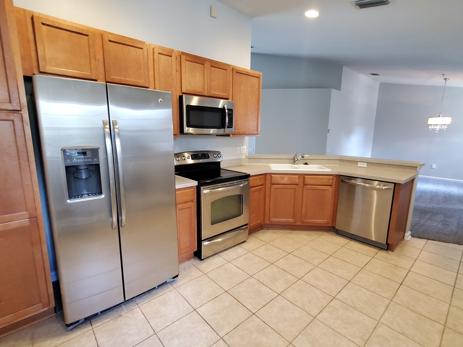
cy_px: 174
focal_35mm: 16
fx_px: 214
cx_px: 223
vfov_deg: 78.1
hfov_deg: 94.5
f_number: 2.2
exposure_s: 1/40
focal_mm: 1.8
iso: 500
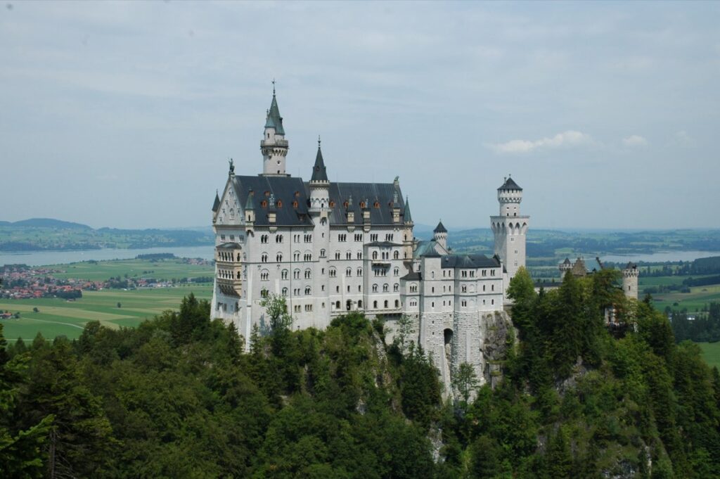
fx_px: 869
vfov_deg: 30.8
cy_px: 240
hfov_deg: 45.0
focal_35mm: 44
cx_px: 360
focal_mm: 29
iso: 200
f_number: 10
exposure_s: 1/320
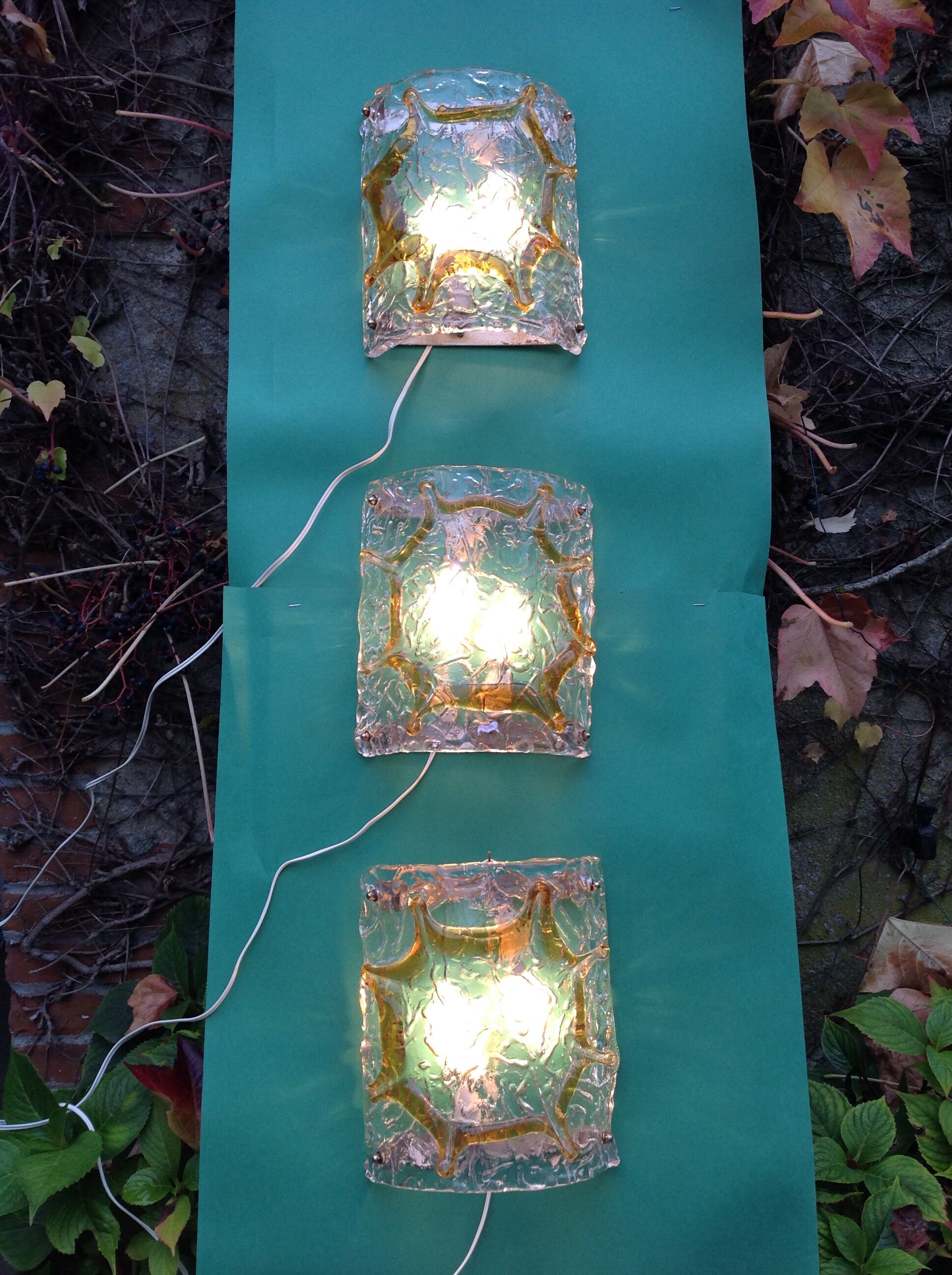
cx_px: 476
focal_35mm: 35
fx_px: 1287
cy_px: 638
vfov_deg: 52.7
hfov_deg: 40.6
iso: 80
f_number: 2.4
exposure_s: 1/120
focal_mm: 4.28
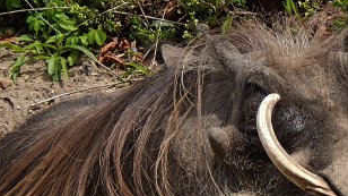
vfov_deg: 1.3
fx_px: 8597
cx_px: 271
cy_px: 199
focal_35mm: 932
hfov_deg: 2.3
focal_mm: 76.4
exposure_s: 1/250
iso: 125
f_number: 5.7
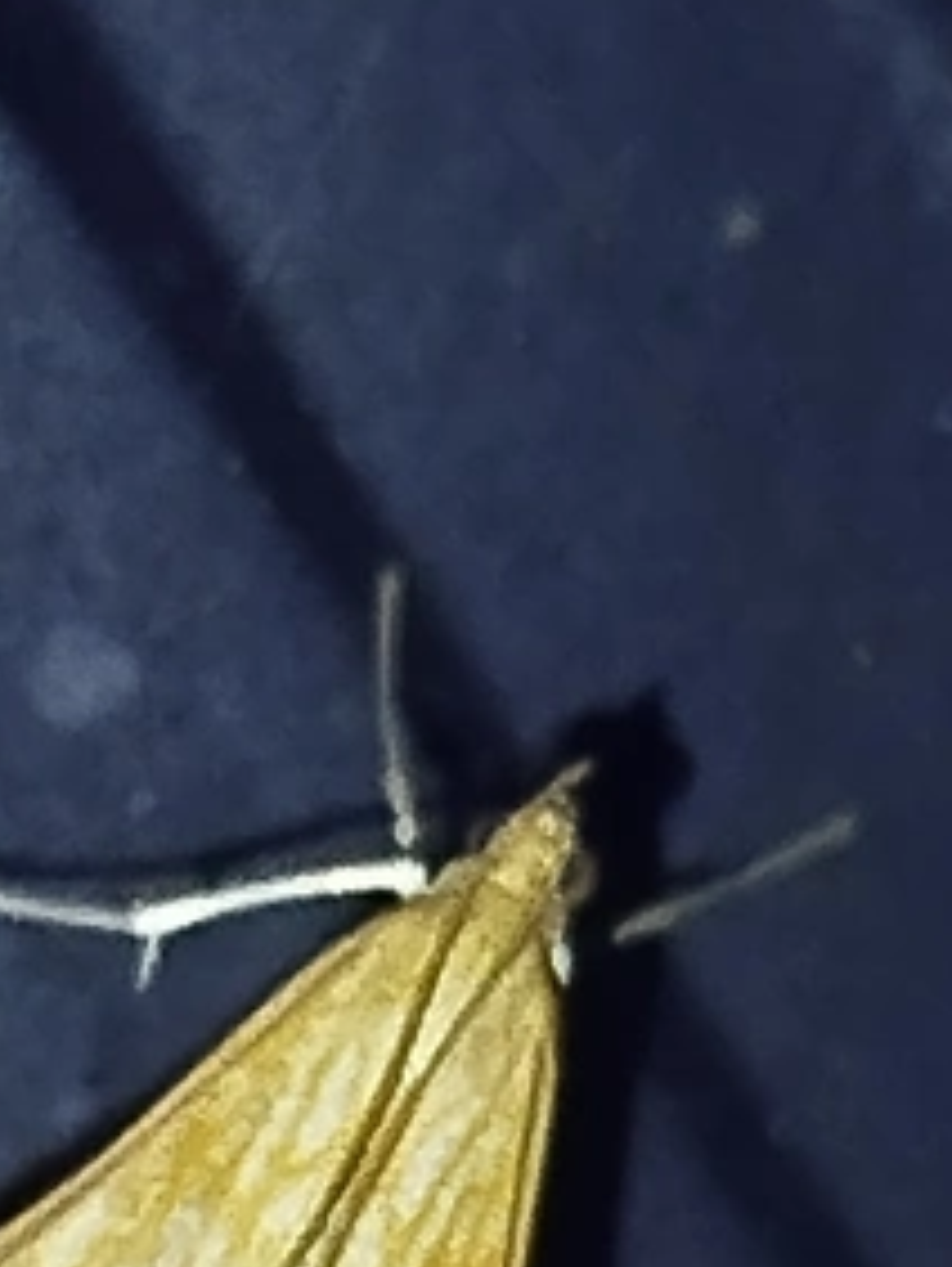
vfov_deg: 7.0
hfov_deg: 5.3
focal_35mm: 281
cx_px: 189
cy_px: 1375
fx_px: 10288
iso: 200
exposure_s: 1/50
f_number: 1.7
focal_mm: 5.31
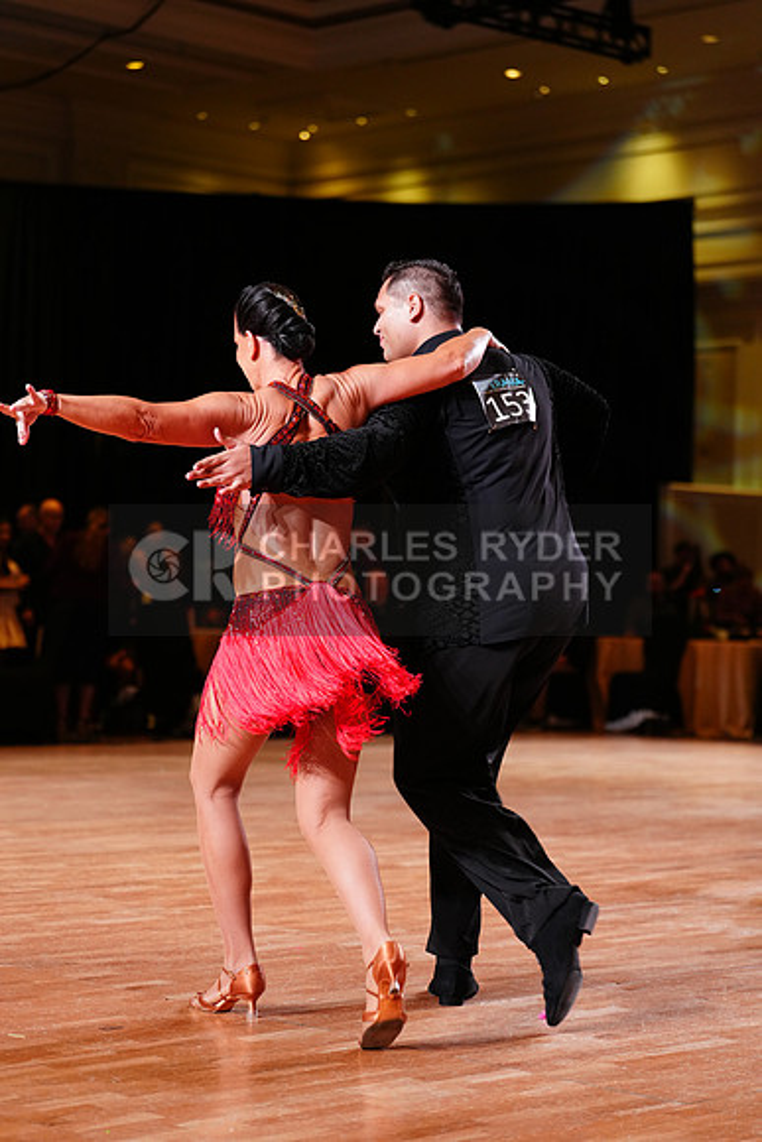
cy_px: 571
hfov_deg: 17.3
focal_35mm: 79
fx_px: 2507
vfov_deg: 25.7
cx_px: 381
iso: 2000
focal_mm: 79
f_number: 2.8
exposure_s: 1/400
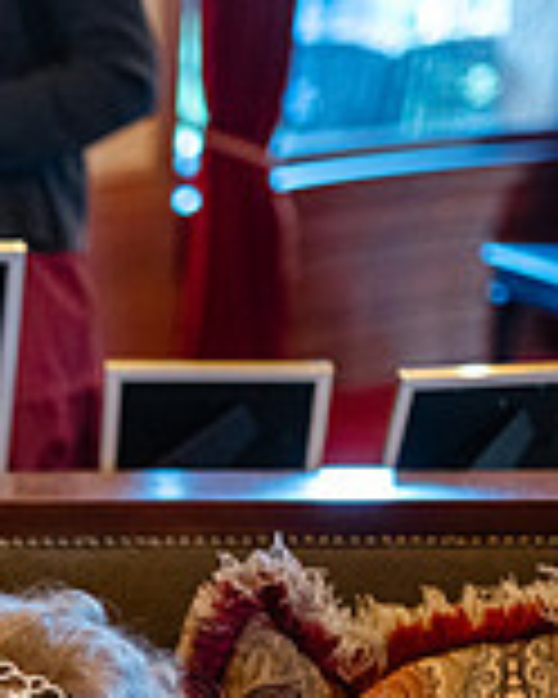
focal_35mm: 123
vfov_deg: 15.0
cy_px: 862
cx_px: -292
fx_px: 2539
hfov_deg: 11.9
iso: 1400
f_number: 1.4
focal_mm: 35
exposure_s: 1/125
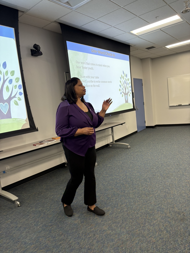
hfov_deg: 53.1
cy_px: 126
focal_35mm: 26
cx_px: 95
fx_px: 190
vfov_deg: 67.3
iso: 100
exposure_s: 1/90
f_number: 1.6
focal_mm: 5.96
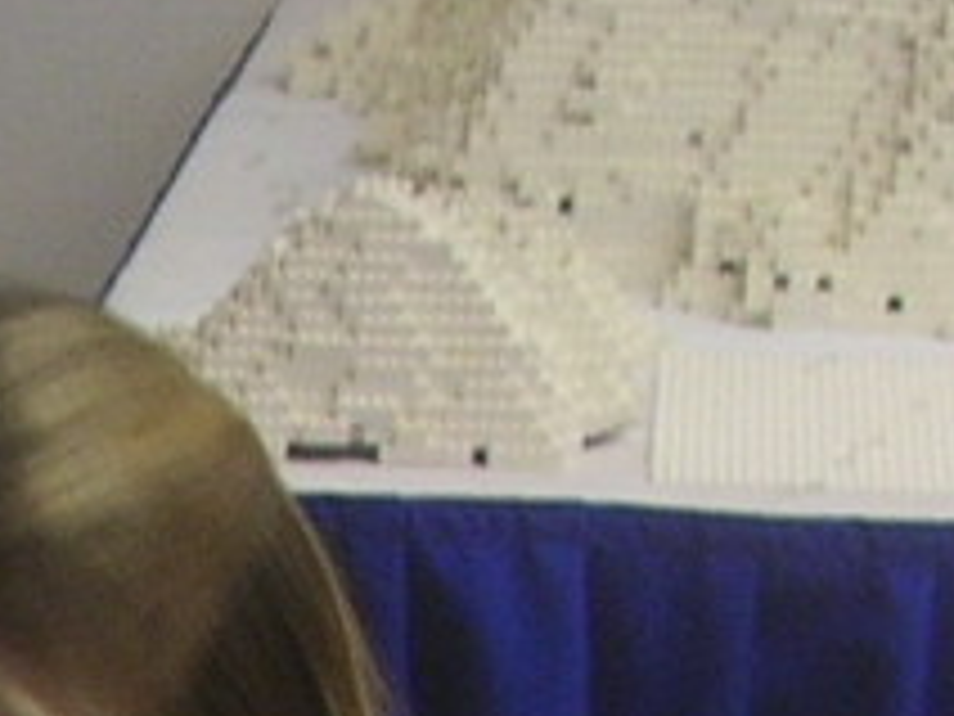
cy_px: 1684
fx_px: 8323
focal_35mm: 302
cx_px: -1120
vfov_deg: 4.8
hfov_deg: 6.3
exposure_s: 1/11.4
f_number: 3
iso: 50
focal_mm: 6.6
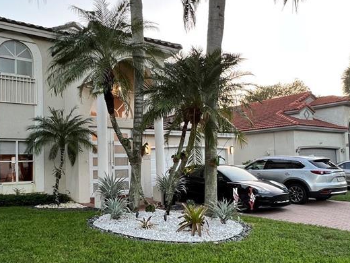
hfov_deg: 59.3
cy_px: 149
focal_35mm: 30
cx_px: 135
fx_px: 303
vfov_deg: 46.7
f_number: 1.8
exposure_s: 1/121
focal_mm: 1.57
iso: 80
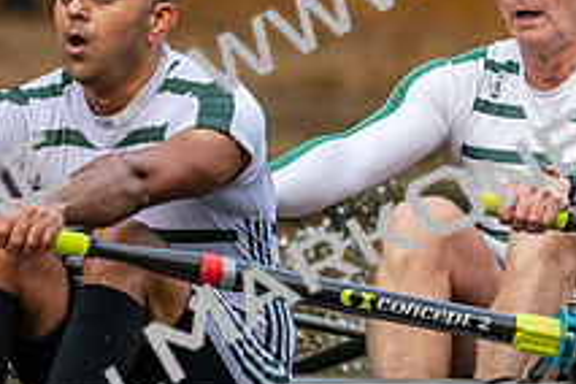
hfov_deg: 1.9
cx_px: 522
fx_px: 17439
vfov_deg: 1.3
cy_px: 101
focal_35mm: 1090
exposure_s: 1/2500
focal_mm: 400
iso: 3200
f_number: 4.5
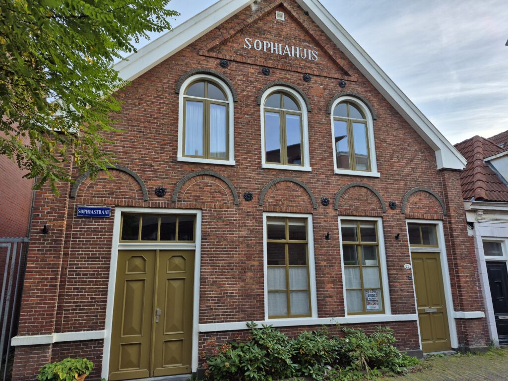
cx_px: 254
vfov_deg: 58.9
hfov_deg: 73.9
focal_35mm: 23
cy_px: 190
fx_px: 338
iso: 25
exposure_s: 1/180
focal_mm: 5.4
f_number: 1.8
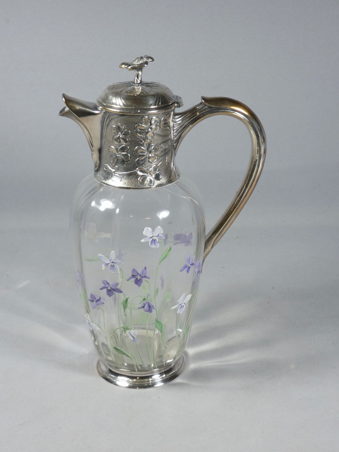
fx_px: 914
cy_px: 226
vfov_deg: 27.8
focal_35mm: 70
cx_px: 170
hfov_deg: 21.0
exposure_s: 1/80
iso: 160
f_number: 4.3
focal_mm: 12.5
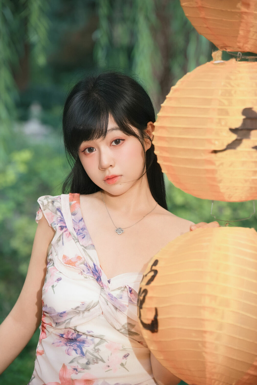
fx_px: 1102
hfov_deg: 13.3
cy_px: 192
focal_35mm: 103
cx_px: 128
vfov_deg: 19.8
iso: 640
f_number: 4
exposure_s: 1/125
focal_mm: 103
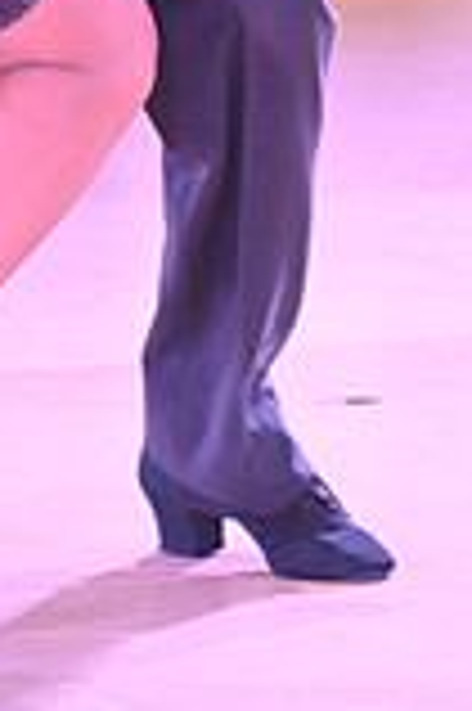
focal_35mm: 643
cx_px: -223
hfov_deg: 2.1
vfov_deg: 3.2
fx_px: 12672
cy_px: -418
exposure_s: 1/250
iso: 5000
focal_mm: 175
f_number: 5.6
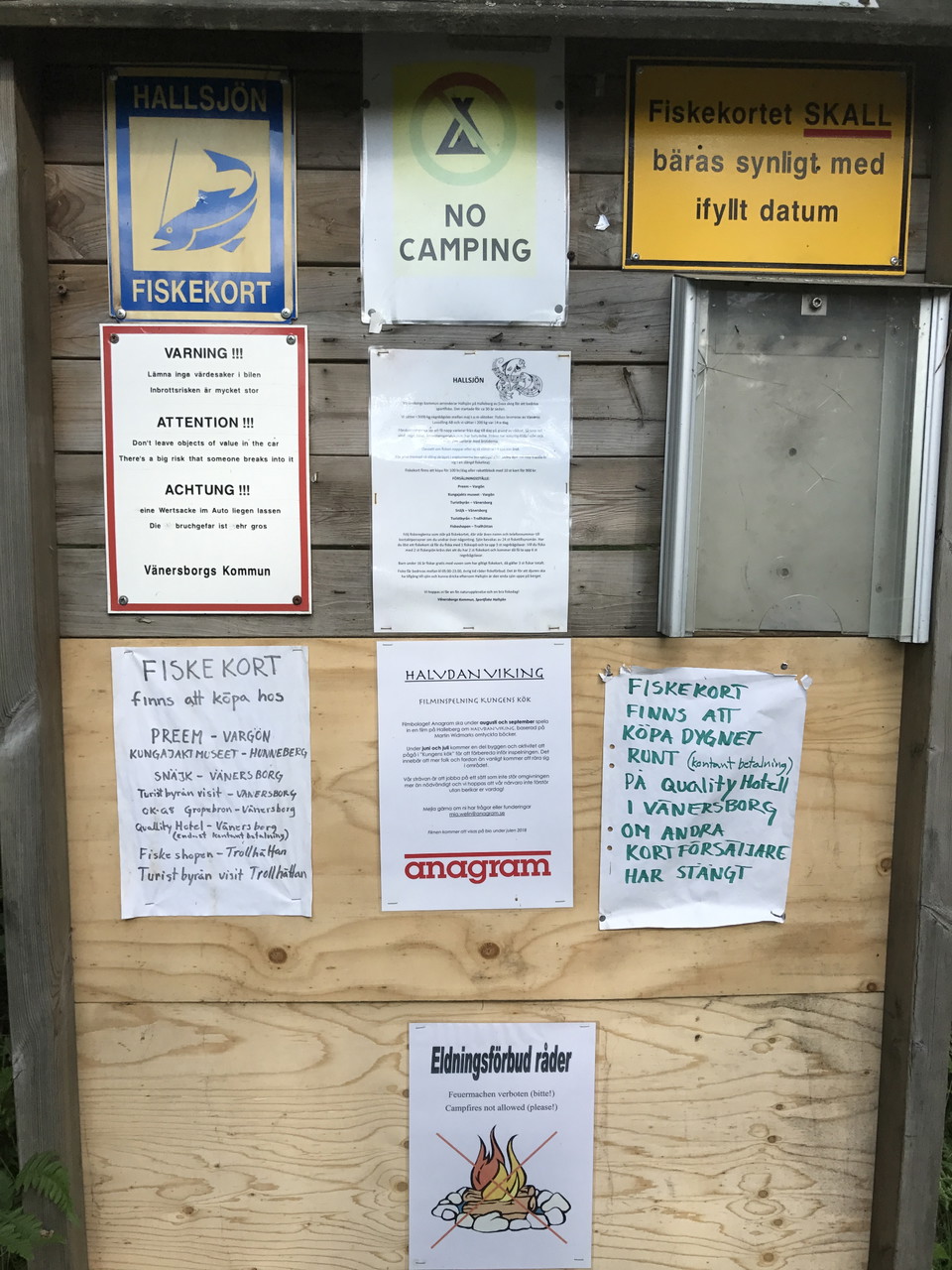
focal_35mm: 28
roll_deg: +1.4
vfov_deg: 63.4
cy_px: 635
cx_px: 476
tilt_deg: -7.9
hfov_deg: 49.7
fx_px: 1027
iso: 20
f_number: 1.8
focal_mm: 3.99
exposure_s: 1/1008
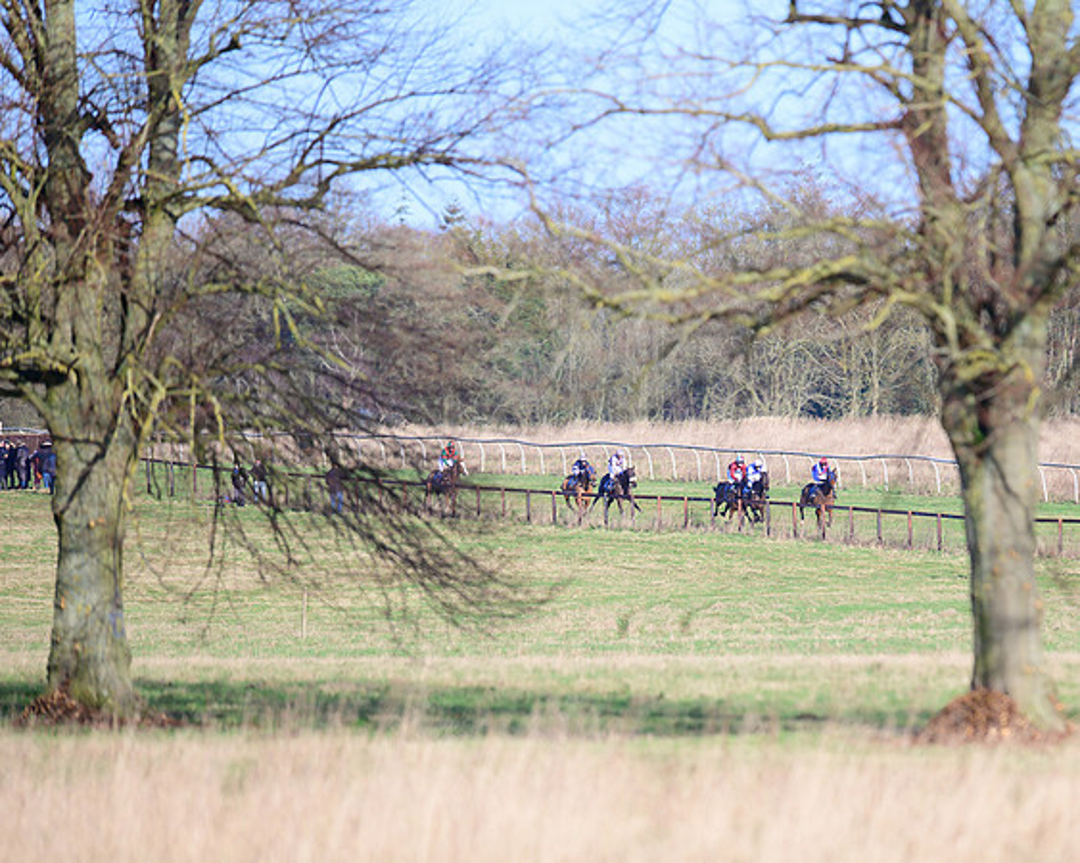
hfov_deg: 3.9
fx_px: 15851
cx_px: 714
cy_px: 475
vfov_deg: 3.1
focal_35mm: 496
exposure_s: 1/2000
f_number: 5
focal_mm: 400
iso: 400
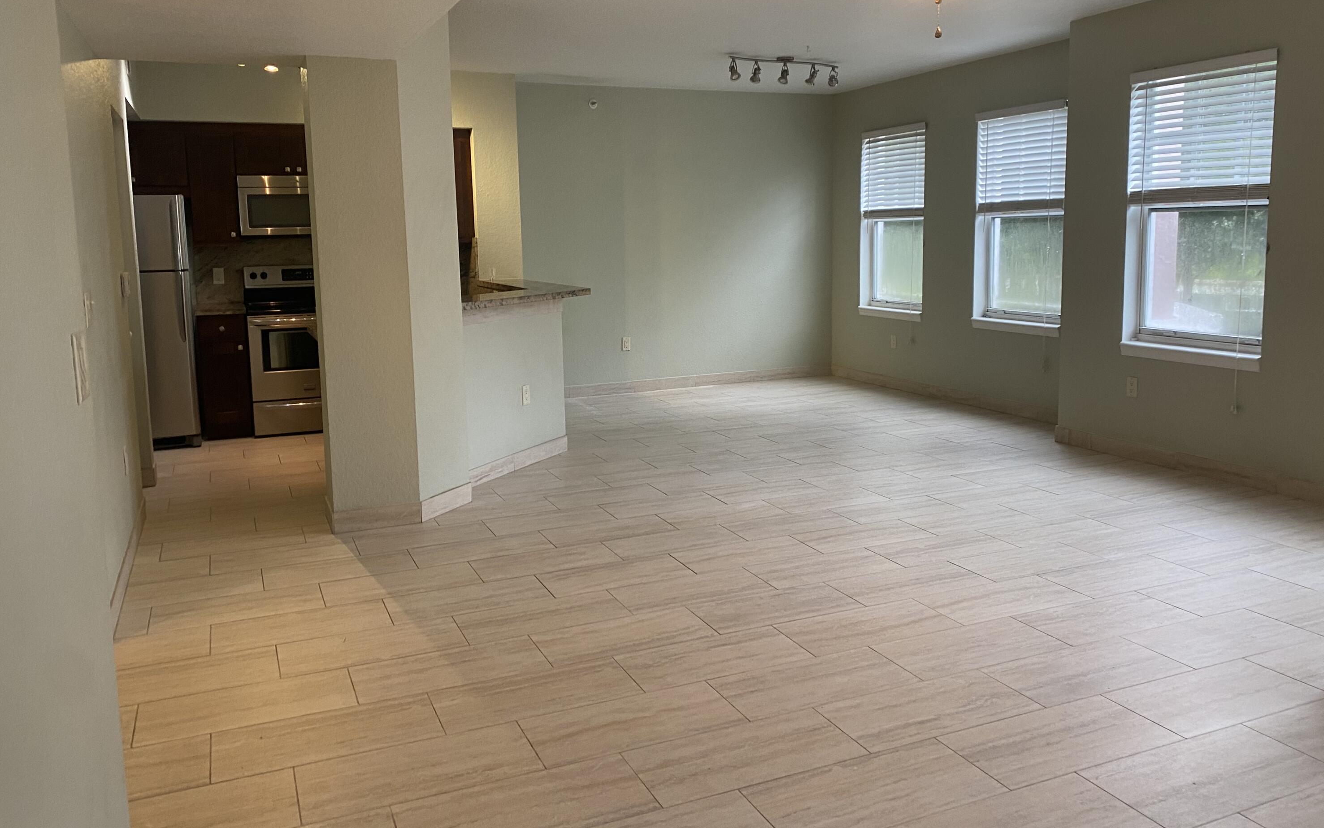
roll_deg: +1.2
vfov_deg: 44.5
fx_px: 1010
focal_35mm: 28
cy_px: 364
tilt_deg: -7.4
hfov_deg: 66.5
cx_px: 665
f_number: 1.8
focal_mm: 4.25
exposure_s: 1/60
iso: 80
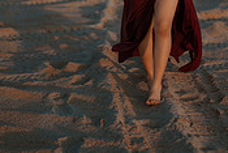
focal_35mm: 149
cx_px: 172
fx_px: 944
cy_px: -59
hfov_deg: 13.7
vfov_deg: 9.0
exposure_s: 1/2500
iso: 100
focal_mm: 58
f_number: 1.4
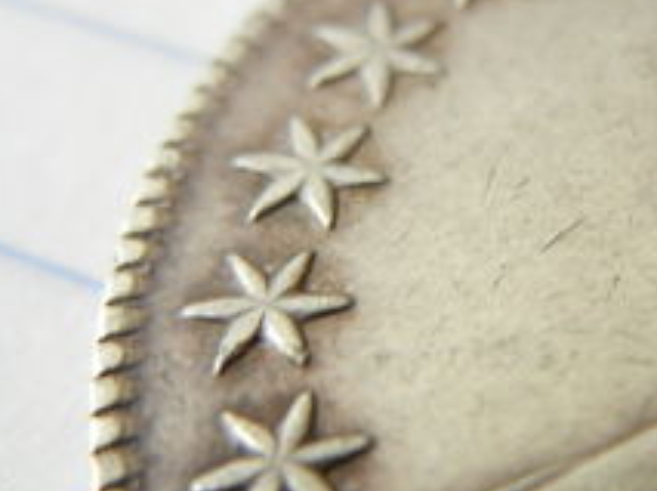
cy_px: 242
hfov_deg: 24.2
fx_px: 1516
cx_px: 490
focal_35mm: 80
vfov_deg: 18.4
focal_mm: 6.2
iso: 400
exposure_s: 1/13
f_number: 3.6
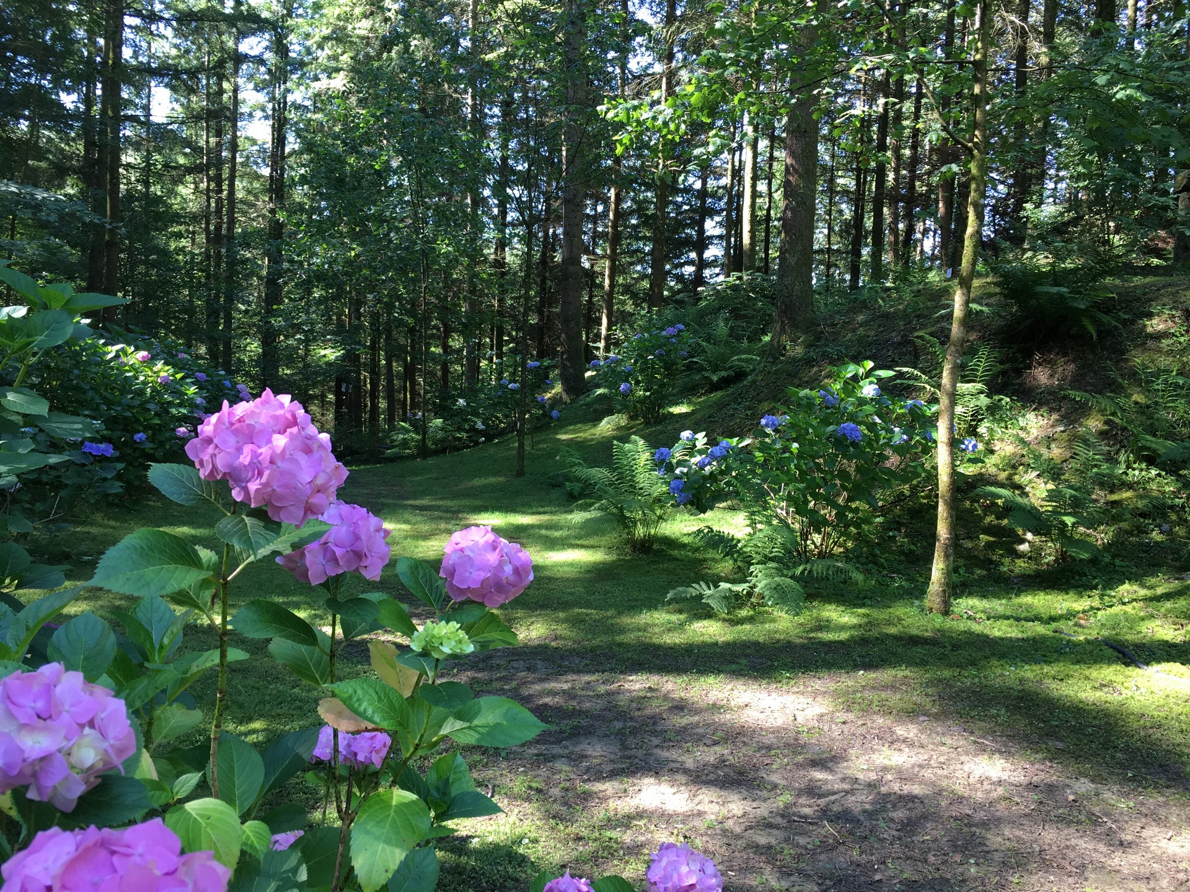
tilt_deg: -3.9
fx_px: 997
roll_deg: -3.0
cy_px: 446
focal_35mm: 29
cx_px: 595
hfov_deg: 61.7
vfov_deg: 48.2
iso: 32
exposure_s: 1/50
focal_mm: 4.15
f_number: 2.2
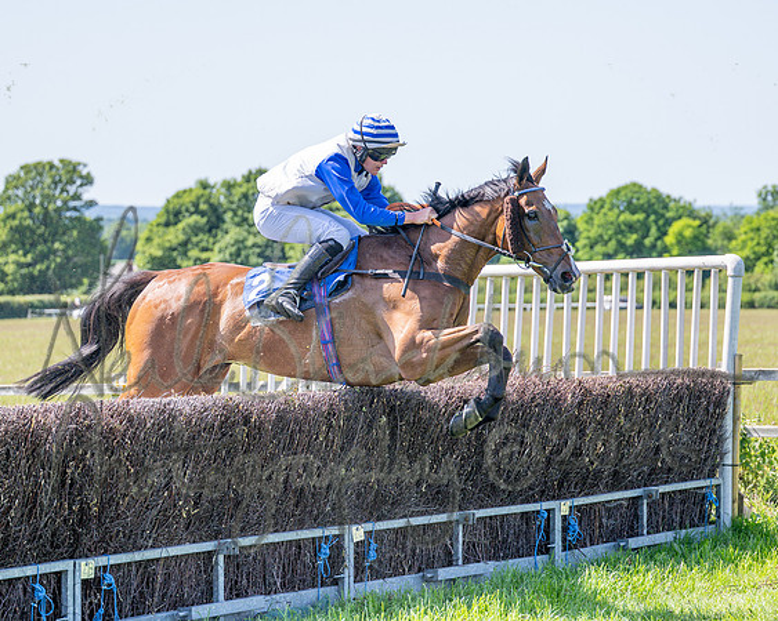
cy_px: 310
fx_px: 2723
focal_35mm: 118
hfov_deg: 16.3
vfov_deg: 13.0
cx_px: 389
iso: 200
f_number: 2.8
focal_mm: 70
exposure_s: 1/1600
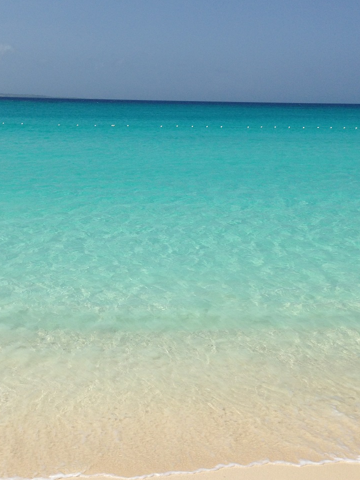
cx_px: 164
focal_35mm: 44
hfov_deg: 32.9
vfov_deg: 42.6
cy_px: 180
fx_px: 610
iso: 50
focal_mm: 4.13
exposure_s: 1/3623
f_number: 2.4
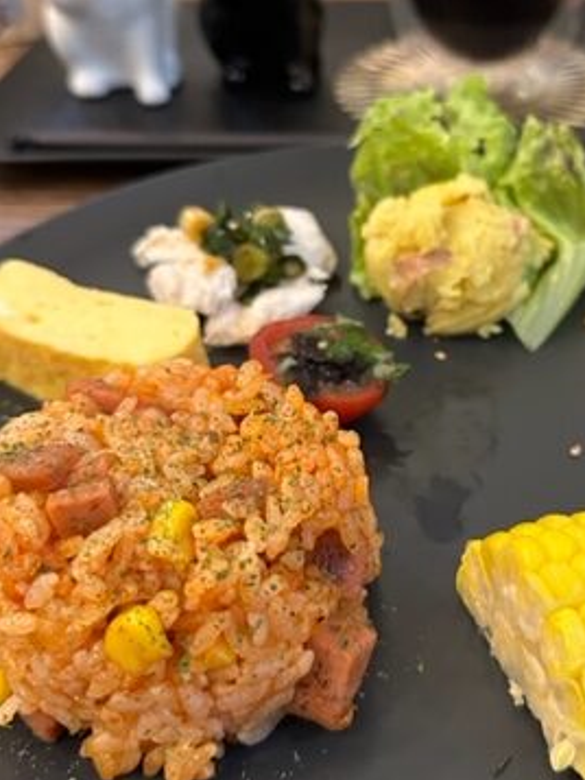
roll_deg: +0.9
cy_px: 310
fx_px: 968
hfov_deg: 33.1
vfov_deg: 43.6
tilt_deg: -33.3
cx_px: 417
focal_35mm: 43
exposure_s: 1/60
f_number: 1.78
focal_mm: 6.86
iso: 500
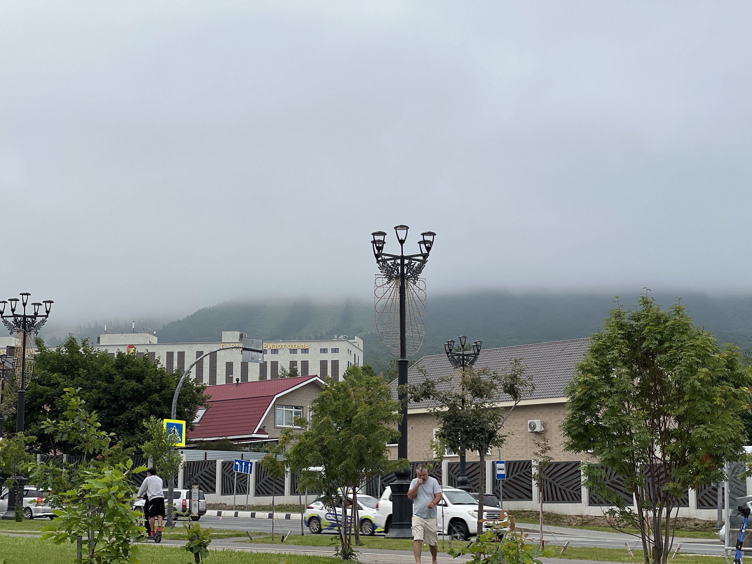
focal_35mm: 77
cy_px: 282
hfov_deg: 25.3
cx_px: 376
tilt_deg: +9.1
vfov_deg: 19.1
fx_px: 1673
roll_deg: -0.2
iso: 32
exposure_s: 1/160
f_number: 2.8
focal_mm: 9
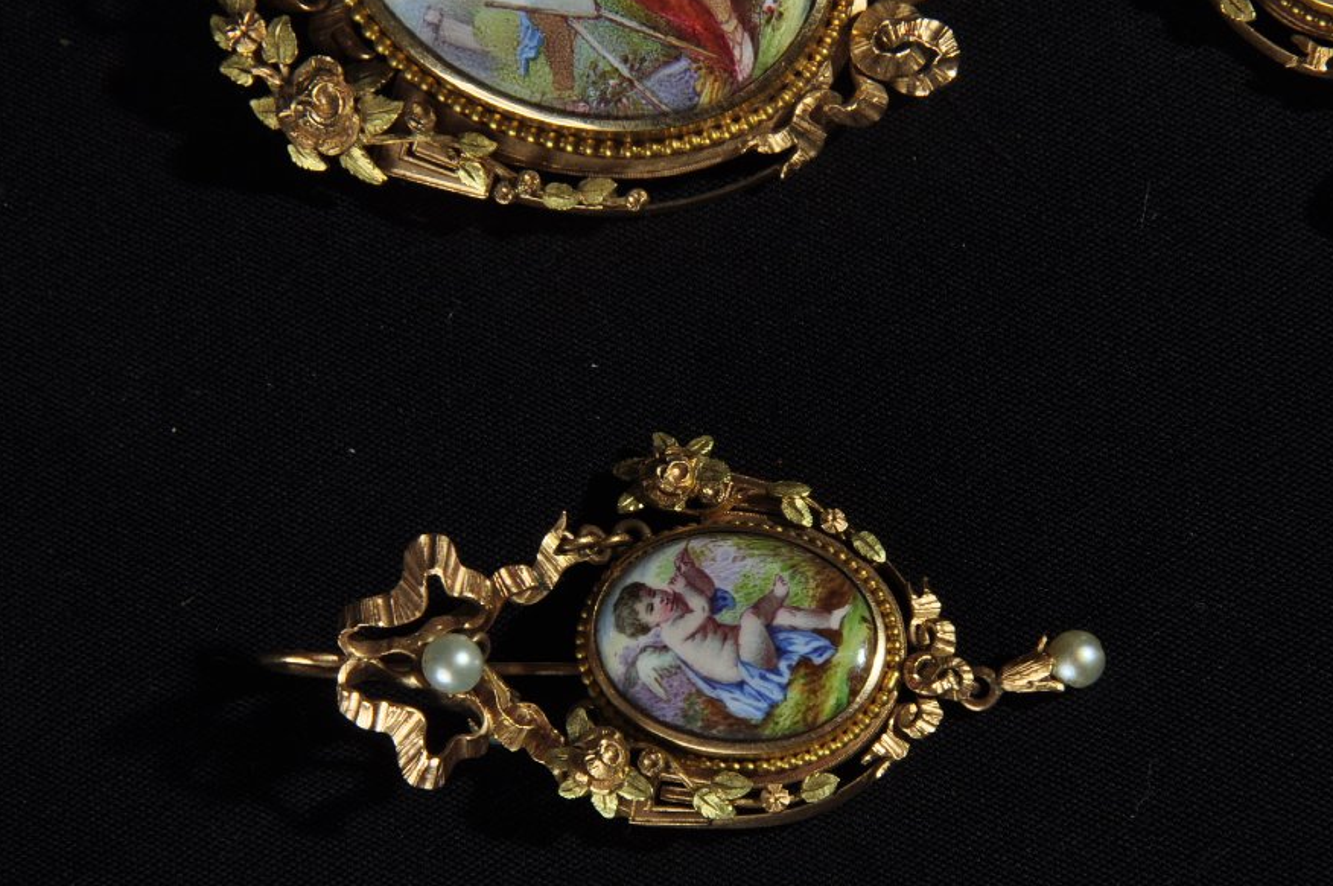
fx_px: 7977
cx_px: 770
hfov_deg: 9.6
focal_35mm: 216
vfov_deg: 6.4
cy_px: 579
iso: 200
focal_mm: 105
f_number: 20
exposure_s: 1/100
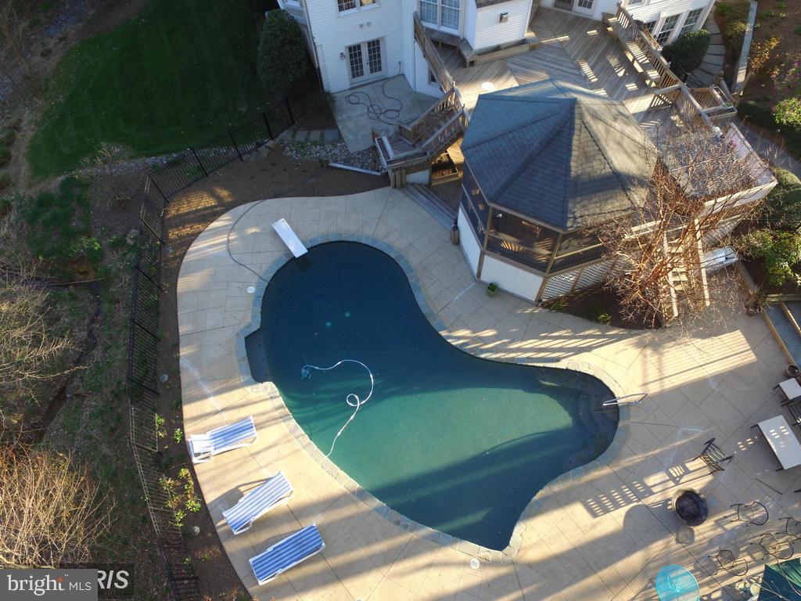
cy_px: 300
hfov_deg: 81.7
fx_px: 463
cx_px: 400
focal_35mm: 20
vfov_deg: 66.0
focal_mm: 3.61
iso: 100
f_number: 2.8
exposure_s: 1/134
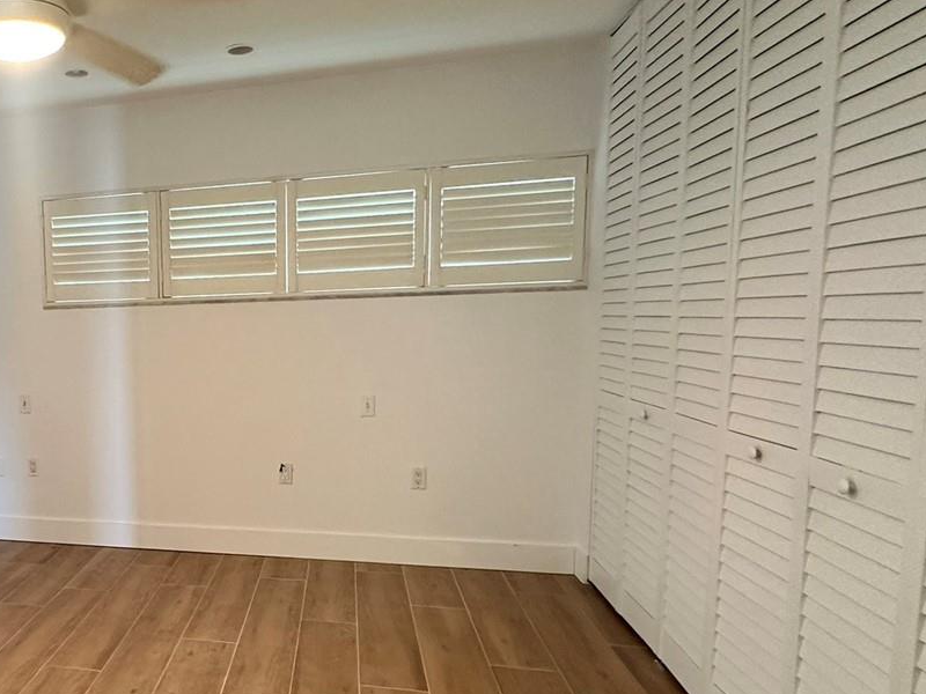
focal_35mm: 28
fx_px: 749
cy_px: 414
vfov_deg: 49.5
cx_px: 132
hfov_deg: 56.7
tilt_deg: -7.0
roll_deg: +1.5
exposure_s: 1/60
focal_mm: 2.22
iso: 320
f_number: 2.2
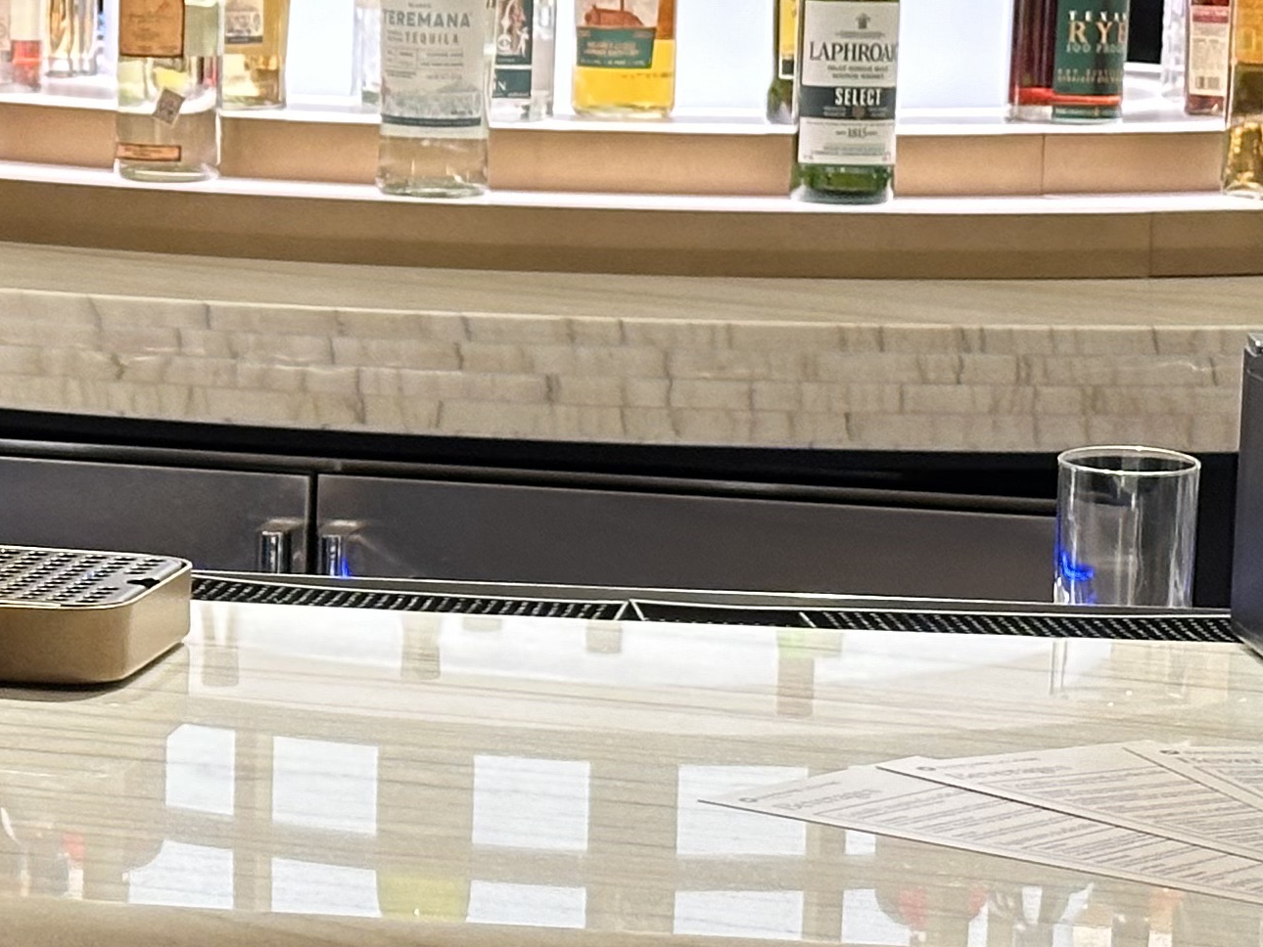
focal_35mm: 150
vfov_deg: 9.9
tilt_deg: -5.0
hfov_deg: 12.8
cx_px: -270
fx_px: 5474
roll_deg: -1.9
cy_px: 331
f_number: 1.78
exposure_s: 1/59
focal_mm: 6.86
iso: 160
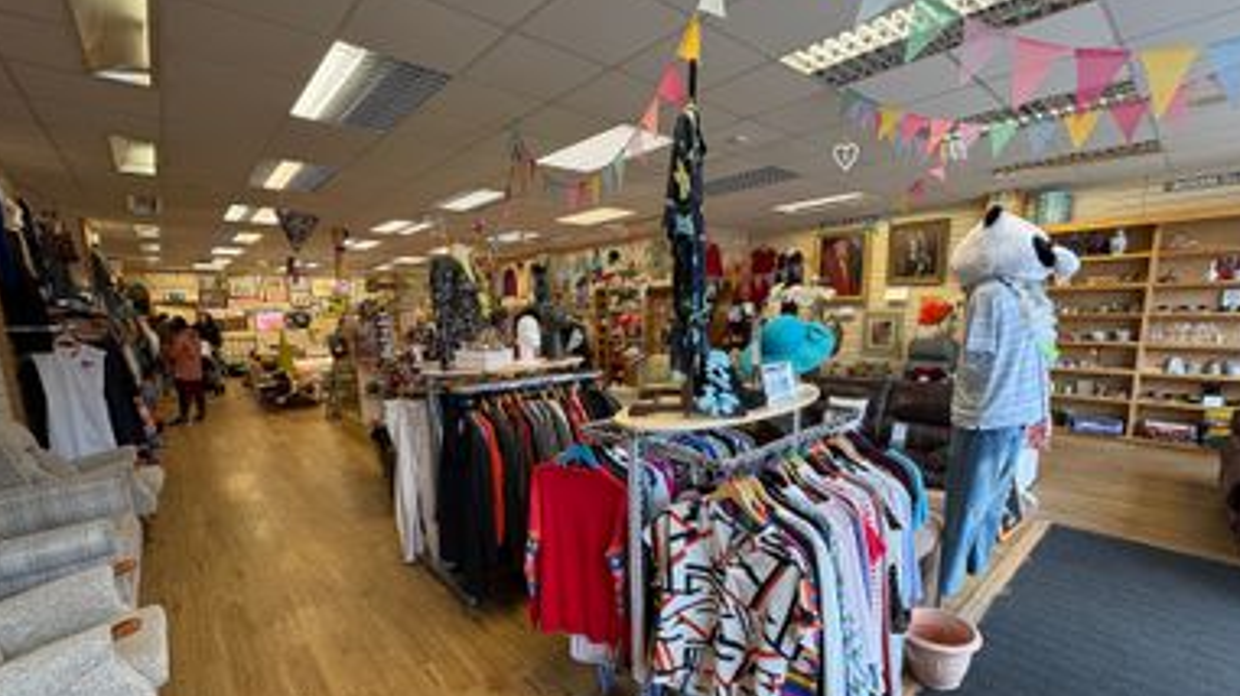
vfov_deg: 66.7
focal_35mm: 16
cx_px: 628
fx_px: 526
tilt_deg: -8.5
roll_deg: +1.9
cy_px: 394
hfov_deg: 99.4
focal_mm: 2.22
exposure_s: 1/50
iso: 125
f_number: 2.2
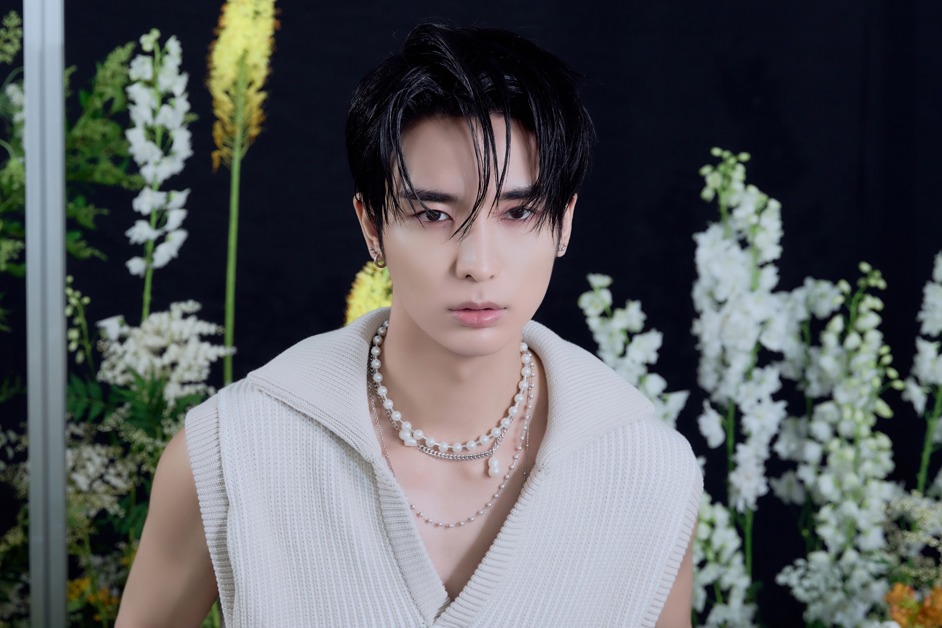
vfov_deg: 17.3
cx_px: 471
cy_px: 314
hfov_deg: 25.7
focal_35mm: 79
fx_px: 2067
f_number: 4
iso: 640
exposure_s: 1/160
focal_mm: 53.1
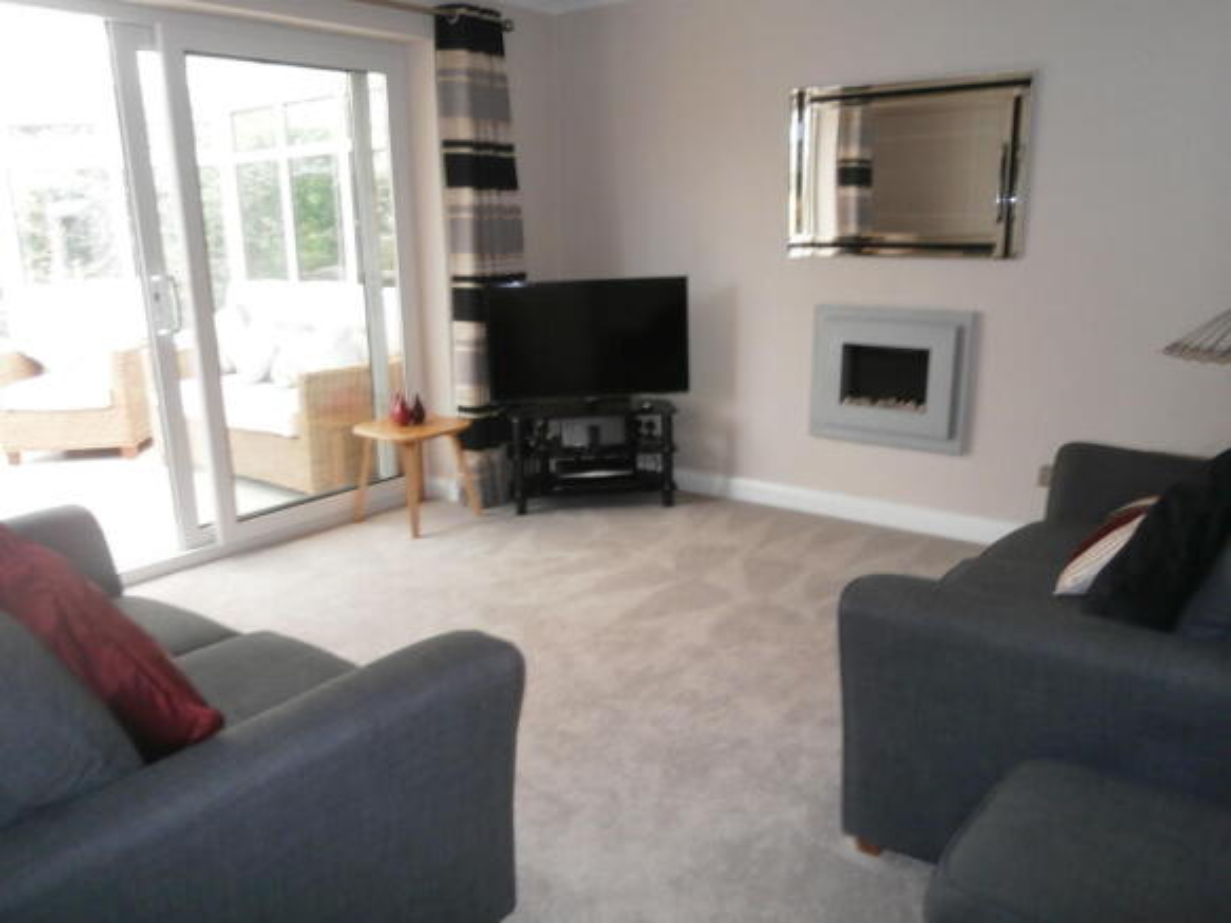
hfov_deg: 67.3
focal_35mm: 26
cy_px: 462
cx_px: 616
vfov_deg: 53.0
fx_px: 924
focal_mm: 4.7
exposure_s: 1/30
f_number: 2.8
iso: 160
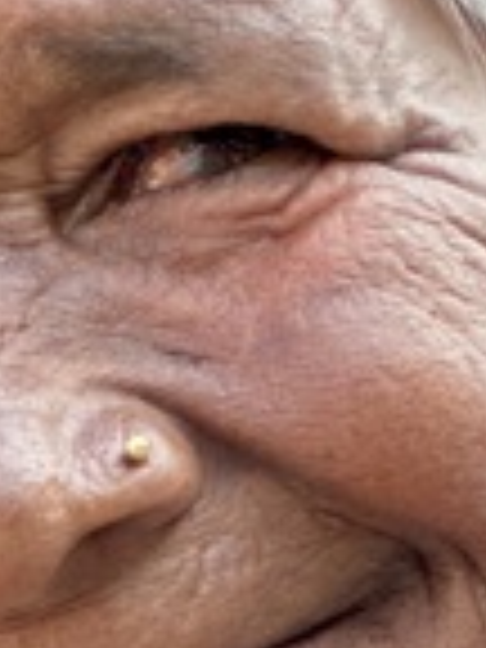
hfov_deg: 2.8
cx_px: -212
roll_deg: +3.7
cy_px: 1220
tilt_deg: -1.8
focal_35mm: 534
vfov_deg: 3.7
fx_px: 9996
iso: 125
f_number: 2.8
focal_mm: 9
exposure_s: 1/121
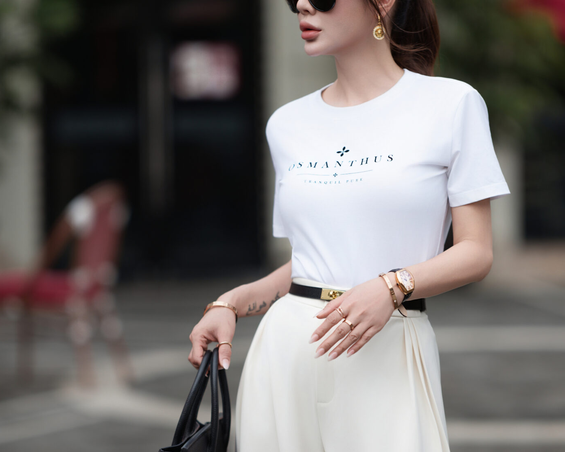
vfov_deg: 10.5
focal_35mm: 147
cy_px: 251
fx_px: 2459
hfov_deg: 13.1
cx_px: 332
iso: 100
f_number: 1.6
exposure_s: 1/1250
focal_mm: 85
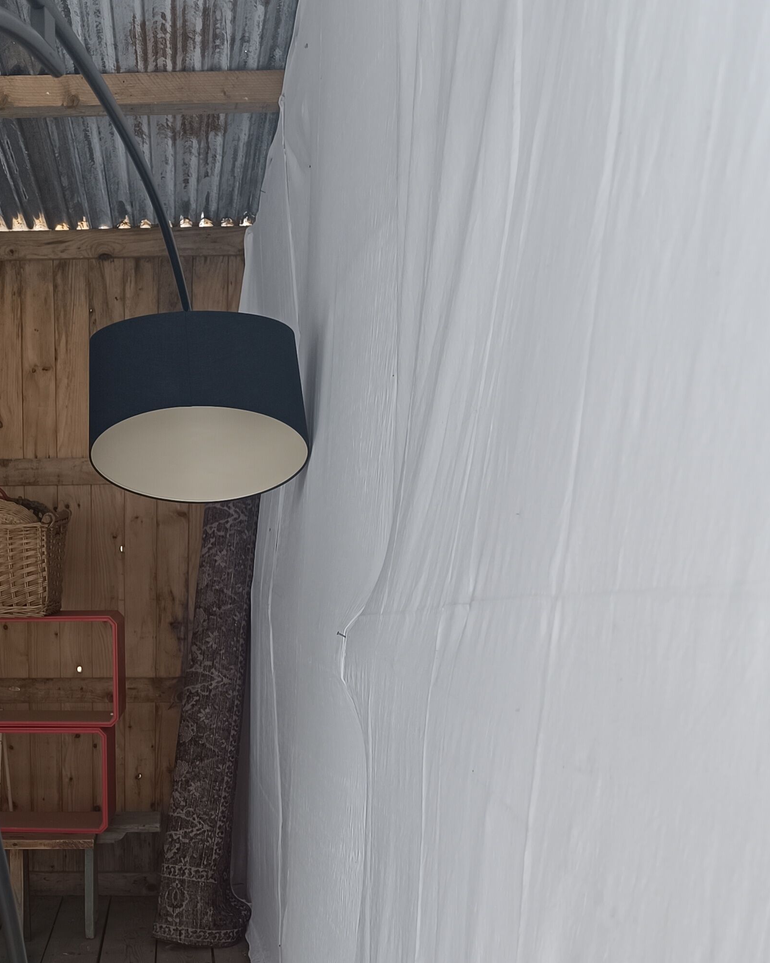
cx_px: 127
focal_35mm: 48
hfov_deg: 30.5
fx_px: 1367
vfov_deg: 35.7
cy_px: 924
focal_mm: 6.14
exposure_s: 1/100
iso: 256
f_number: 1.65
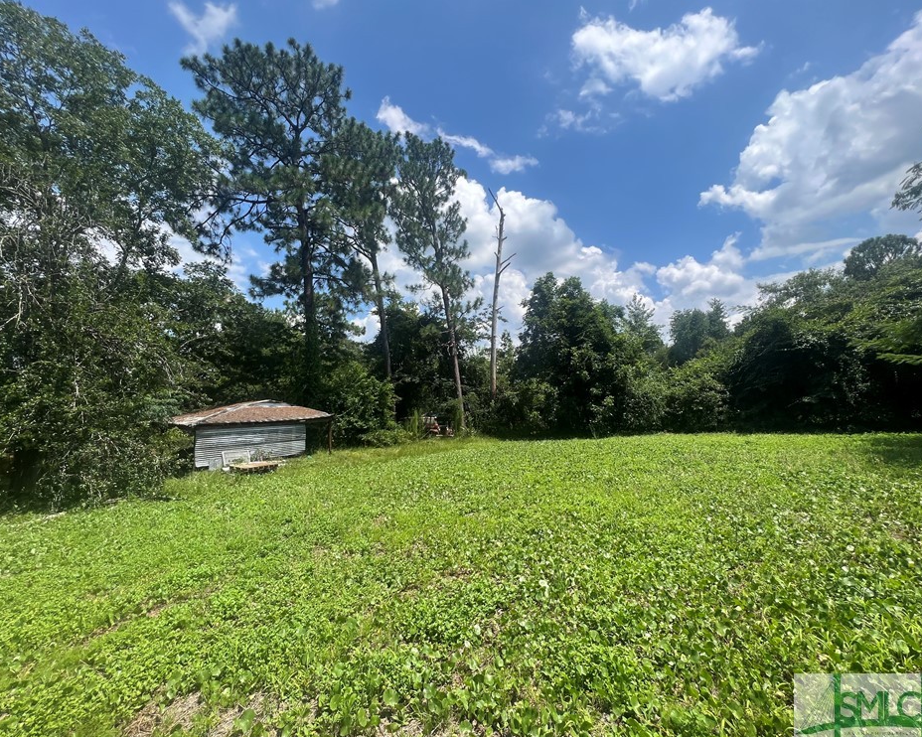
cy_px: 365
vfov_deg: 88.0
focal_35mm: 14
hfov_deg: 100.7
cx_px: 458
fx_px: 382
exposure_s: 1/1357
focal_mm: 1.57
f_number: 1.8
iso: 32
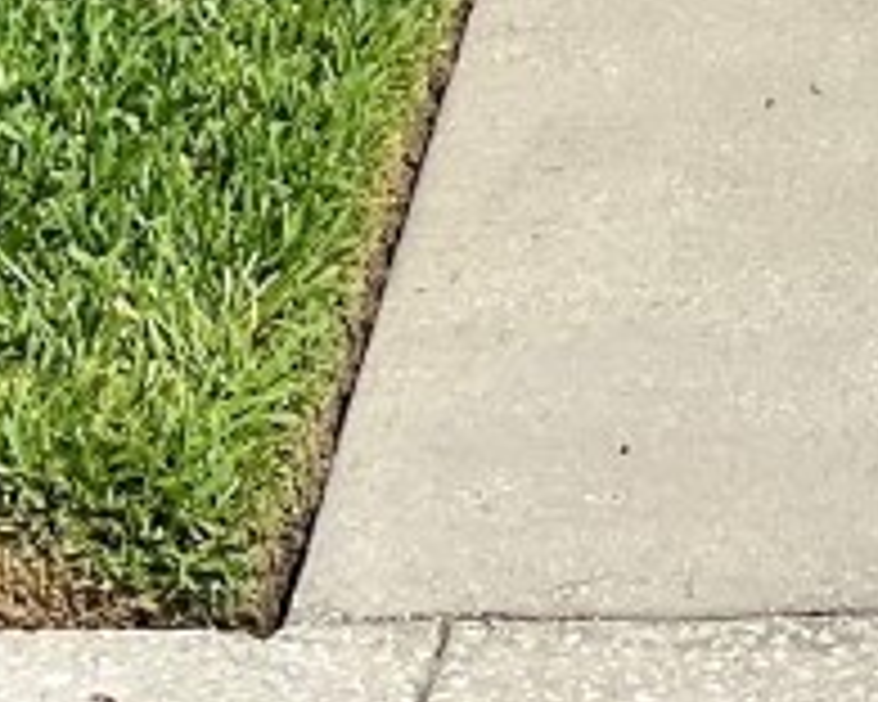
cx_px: 1535
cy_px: -976
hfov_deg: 12.0
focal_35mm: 149
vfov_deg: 9.3
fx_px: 3872
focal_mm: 3
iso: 16
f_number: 1.8
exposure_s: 1/3534
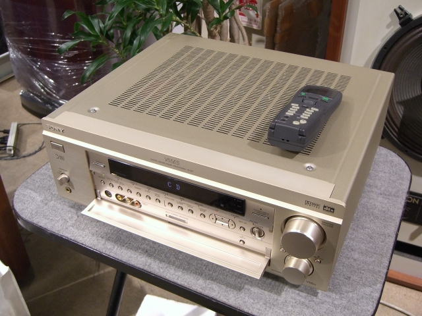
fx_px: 463
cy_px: 158
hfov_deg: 49.0
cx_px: 211
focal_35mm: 38
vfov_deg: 37.7
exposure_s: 1/25
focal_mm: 7.9
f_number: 2.8
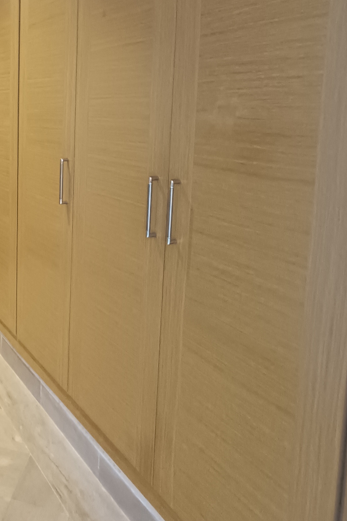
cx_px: 42
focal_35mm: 31
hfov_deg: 39.6
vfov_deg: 58.3
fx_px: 448
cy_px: 157
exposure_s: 1/50
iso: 388
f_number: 2.2
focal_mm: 1.66
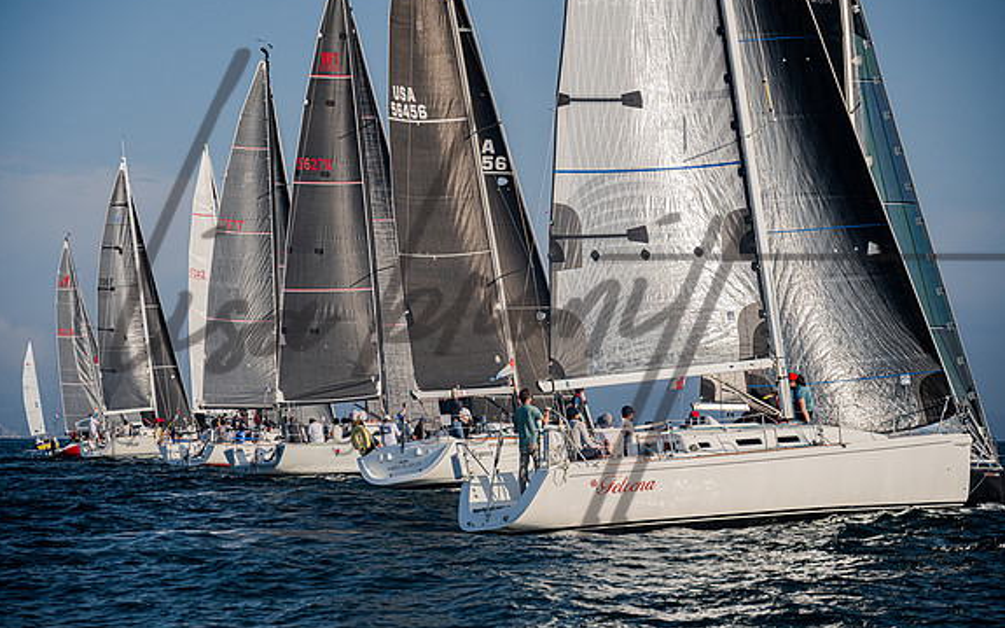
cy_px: 298
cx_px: 495
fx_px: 3724
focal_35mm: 136
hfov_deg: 15.4
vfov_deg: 9.6
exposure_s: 1/1250
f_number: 6.3
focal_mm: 130
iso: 400
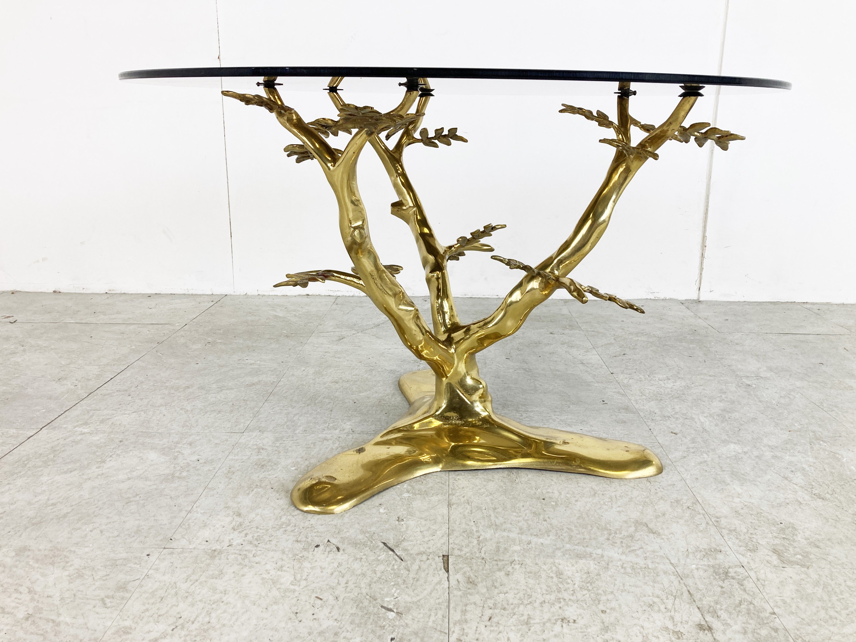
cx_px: 428
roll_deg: -1.6
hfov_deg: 63.4
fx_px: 692
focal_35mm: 28
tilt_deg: -14.4
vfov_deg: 49.7
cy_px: 321
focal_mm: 3.99
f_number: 1.8
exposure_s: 1/100
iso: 50
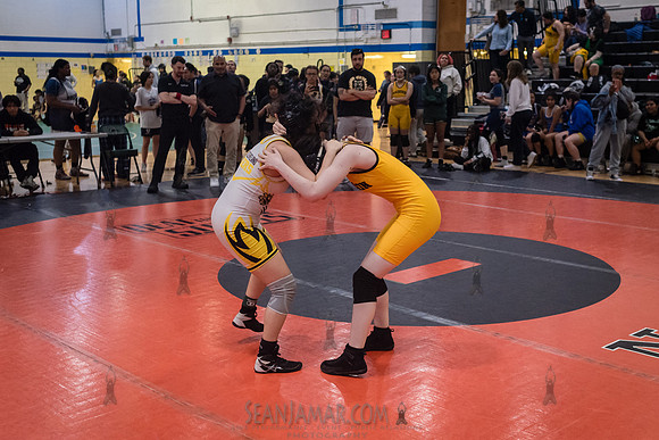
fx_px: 813
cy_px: 212
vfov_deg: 30.3
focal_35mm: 44
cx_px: 365
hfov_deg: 44.0
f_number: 3.2
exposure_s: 1/400
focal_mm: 35
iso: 5000
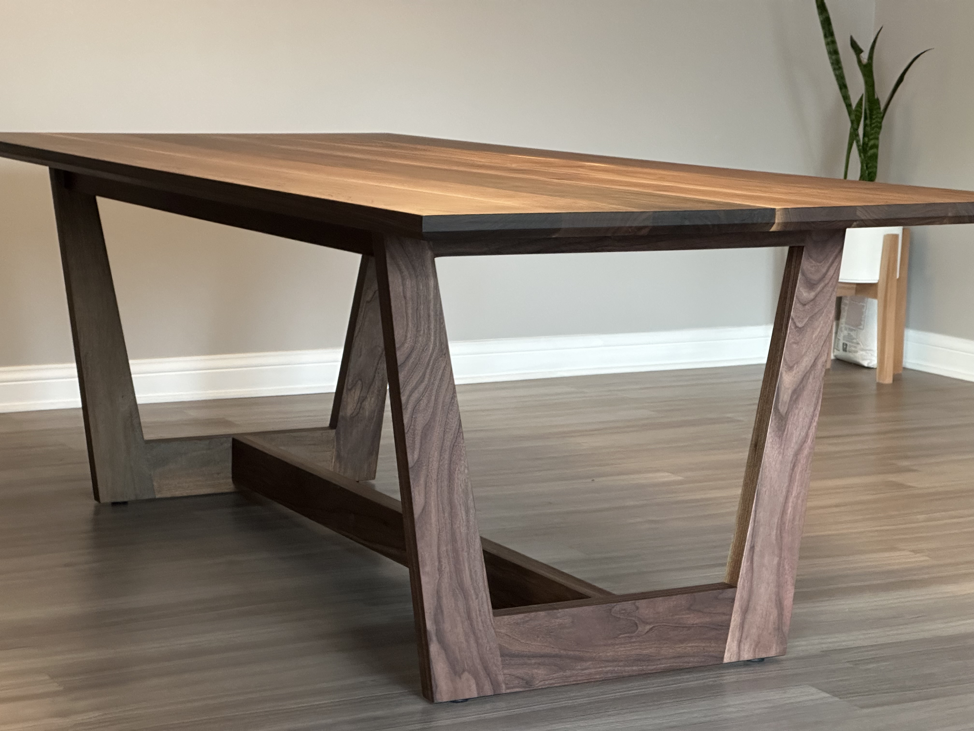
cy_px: 366
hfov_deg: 25.3
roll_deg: -1.2
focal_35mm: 77
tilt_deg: -9.6
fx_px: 2167
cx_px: 487
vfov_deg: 19.1
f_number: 2.8
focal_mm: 9
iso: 640
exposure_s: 1/41
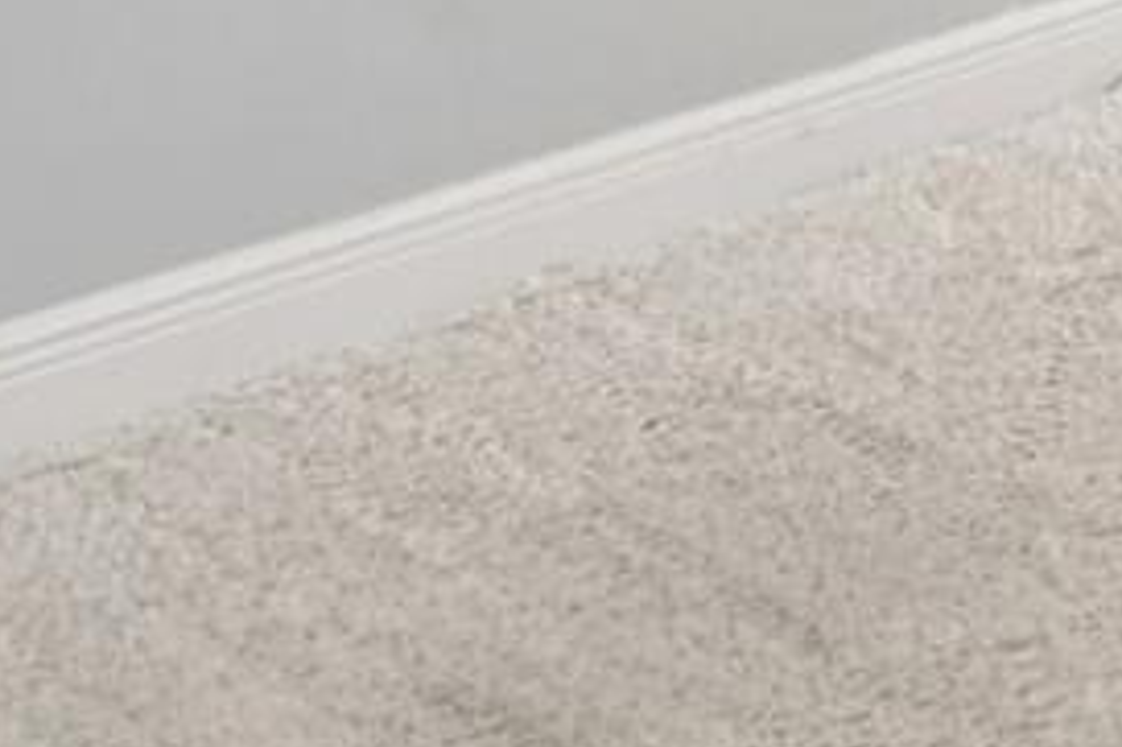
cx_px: 2190
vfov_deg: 11.7
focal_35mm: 100
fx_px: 3115
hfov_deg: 16.2
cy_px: -924
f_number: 8
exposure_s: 1/25
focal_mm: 17
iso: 400
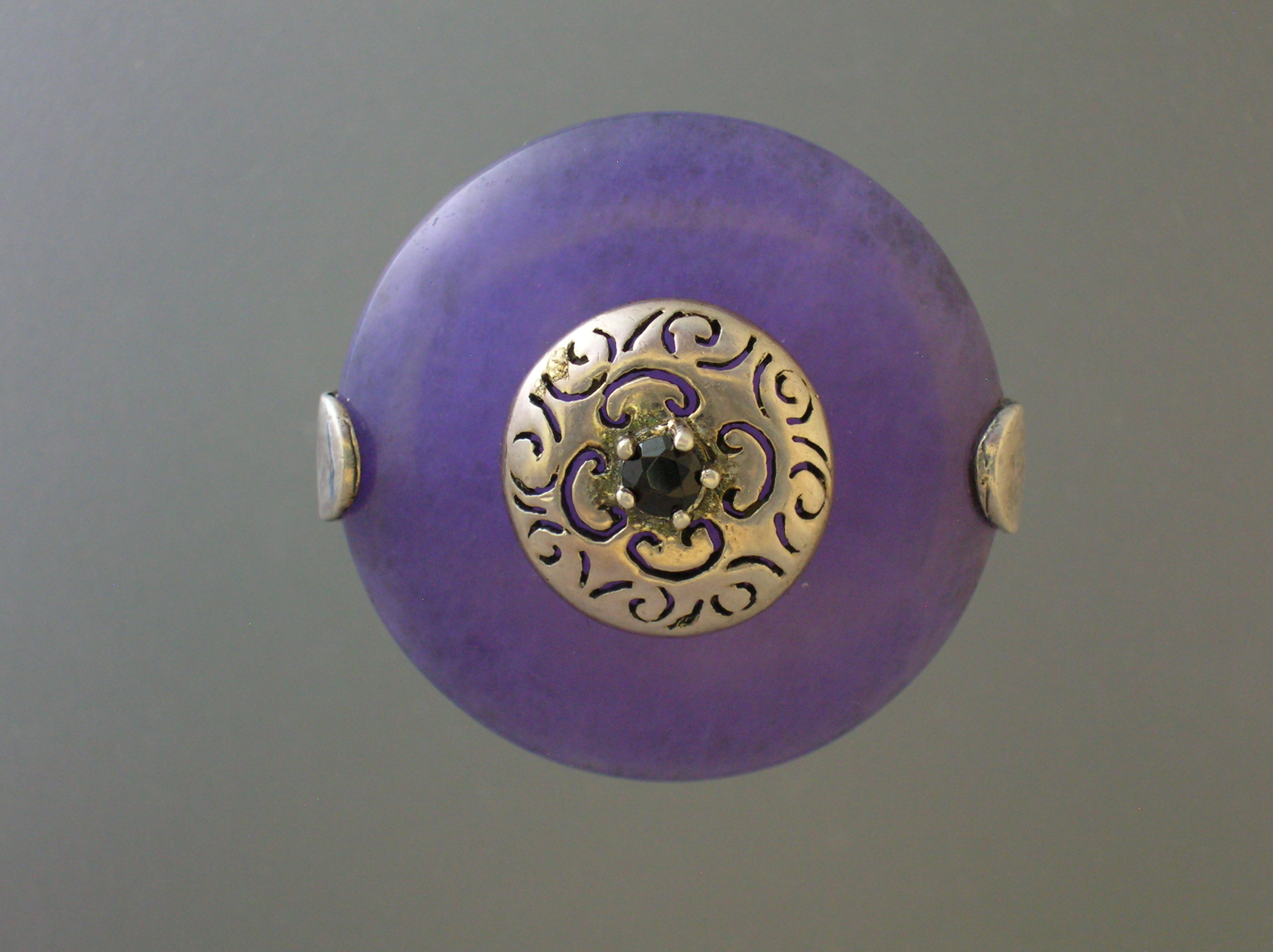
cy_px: 476
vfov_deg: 19.9
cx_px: 636
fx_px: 2719
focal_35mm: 74
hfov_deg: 26.4
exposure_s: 1/4.1
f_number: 4
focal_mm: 12.3
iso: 128
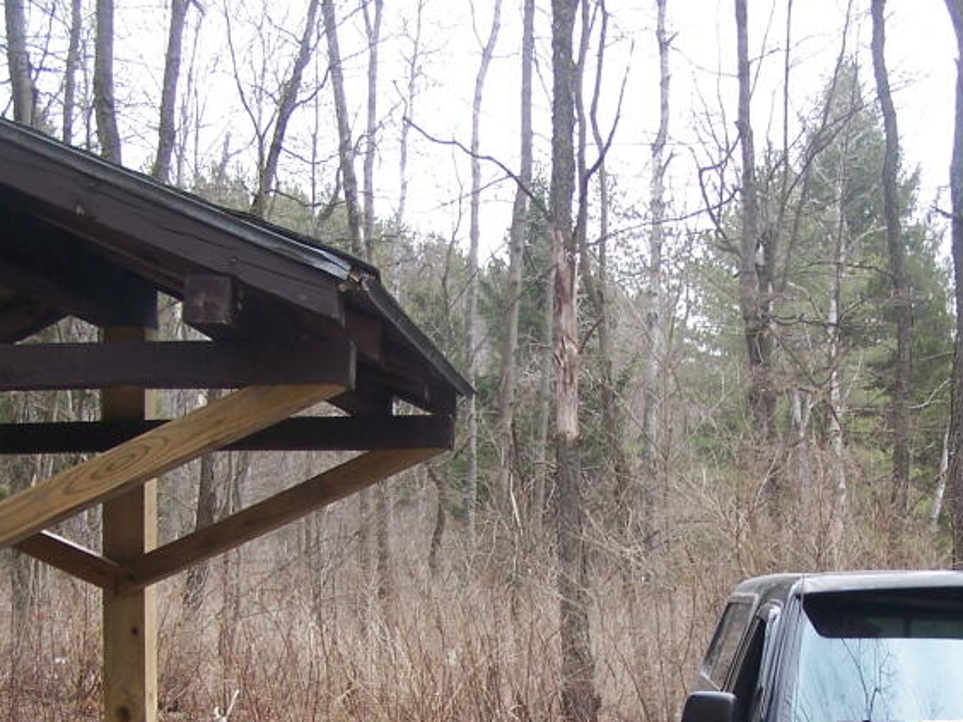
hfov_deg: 28.1
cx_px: 591
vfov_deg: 20.9
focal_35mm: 69
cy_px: 652
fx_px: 1920
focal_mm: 6.3
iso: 80
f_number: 2.8
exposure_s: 1/200
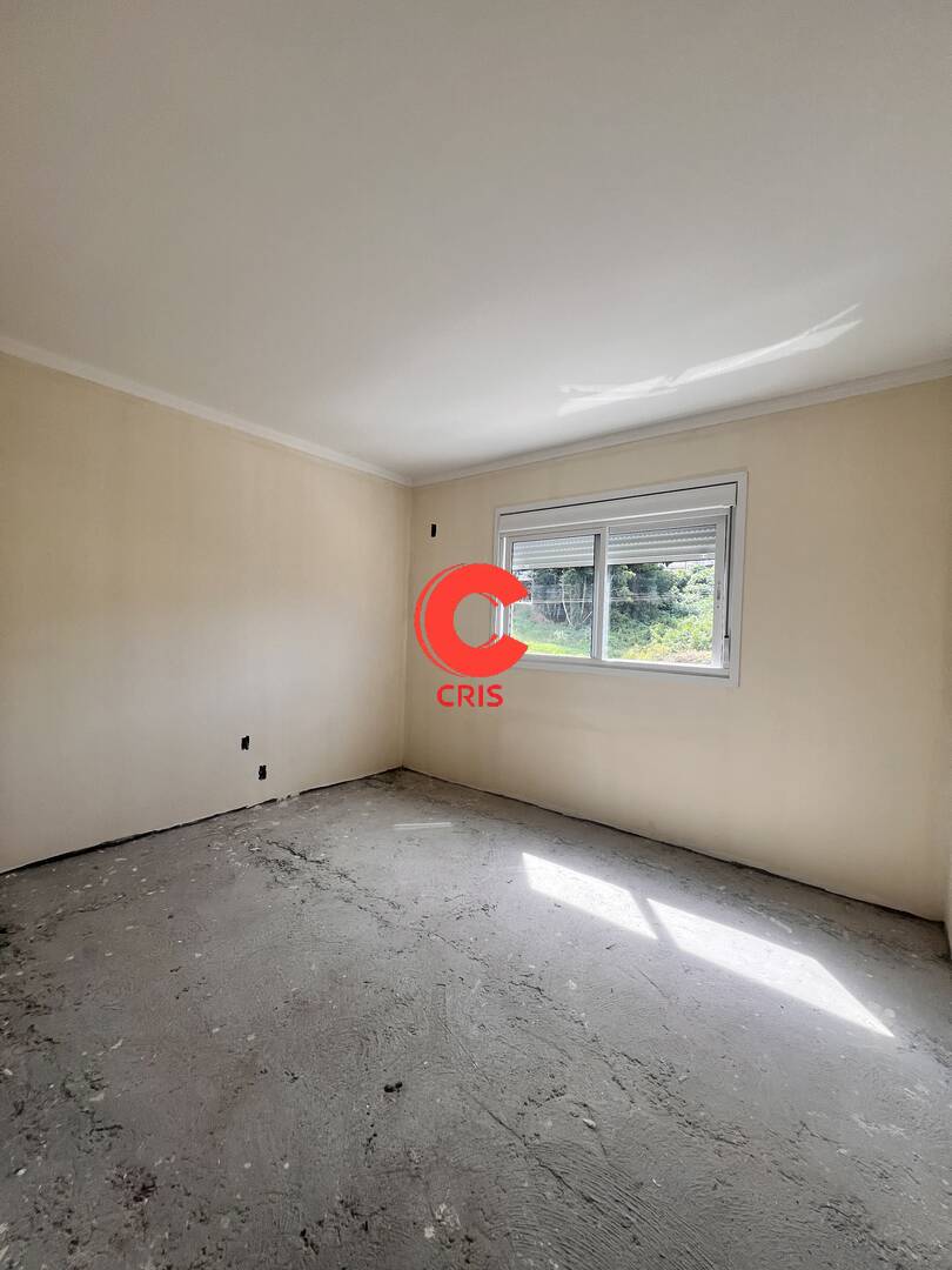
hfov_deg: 89.9
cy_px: 635
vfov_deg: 106.2
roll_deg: -2.2
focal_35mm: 13
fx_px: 477
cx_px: 476
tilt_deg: -1.3
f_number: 1.8
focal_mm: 1.57
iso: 32
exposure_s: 1/206
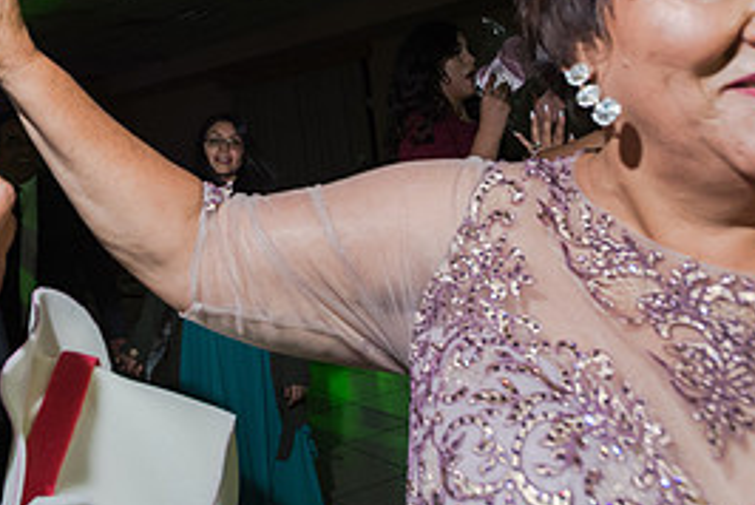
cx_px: 145
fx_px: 777
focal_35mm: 37
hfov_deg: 48.7
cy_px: 30
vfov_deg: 33.7
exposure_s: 1/100
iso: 1600
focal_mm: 17
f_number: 3.5
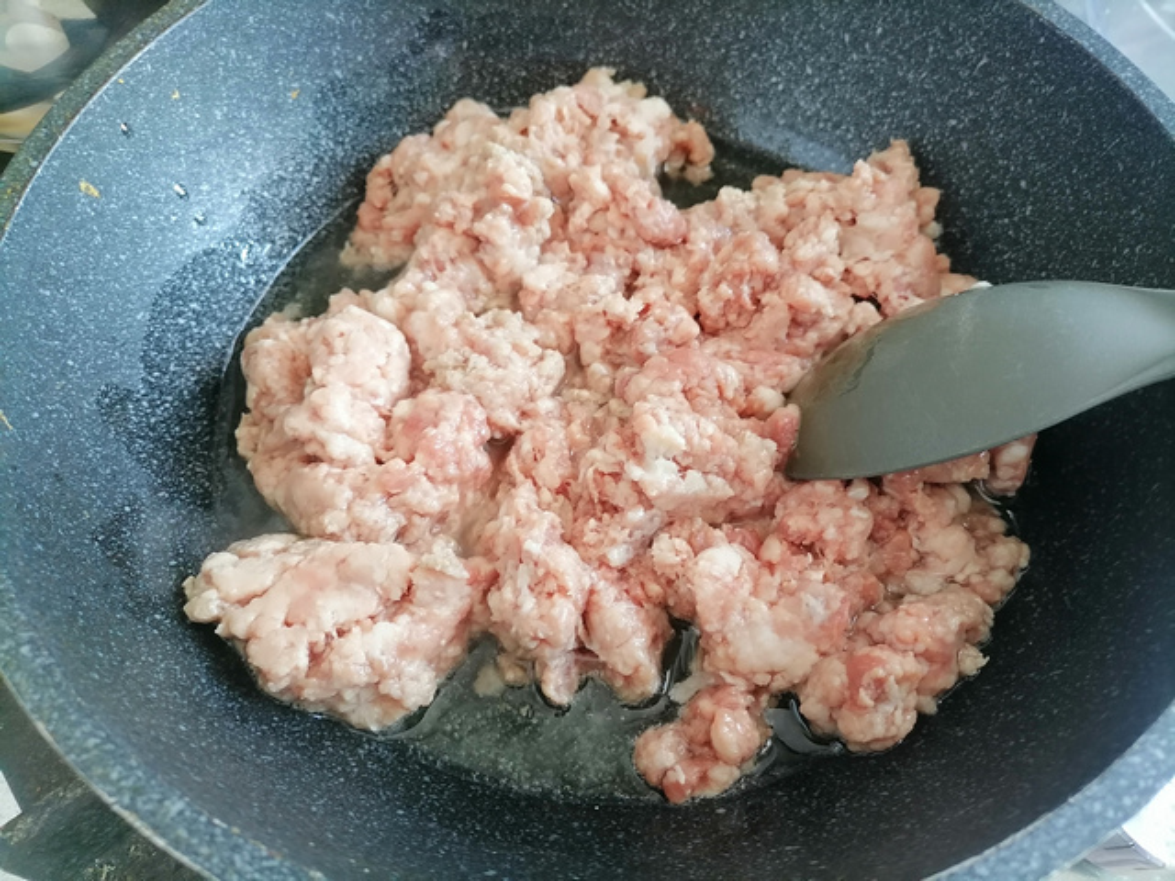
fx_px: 883
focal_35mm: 26
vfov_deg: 53.1
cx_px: 588
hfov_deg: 67.3
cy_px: 440
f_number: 1.8
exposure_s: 1/33.3
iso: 250
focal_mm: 5.4
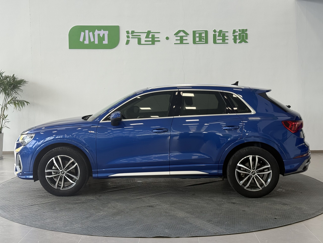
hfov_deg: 39.7
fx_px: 448
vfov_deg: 30.3
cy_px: 122
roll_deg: -0.3
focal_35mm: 48
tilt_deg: -3.2
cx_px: 162
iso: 64
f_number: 1.78
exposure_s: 1/132
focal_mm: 6.76
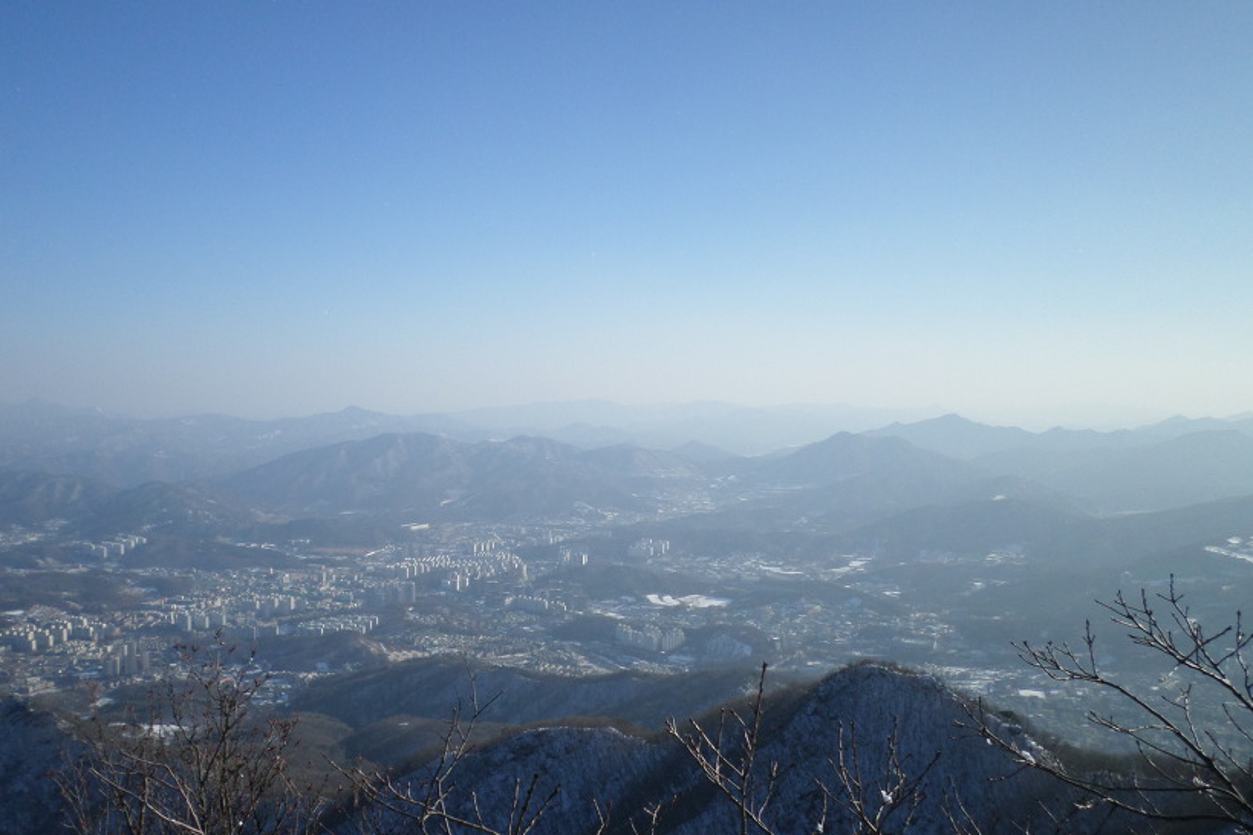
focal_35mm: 30
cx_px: 559
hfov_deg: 61.8
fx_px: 1044
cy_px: 445
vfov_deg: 43.6
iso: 80
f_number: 2.5
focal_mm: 4.5
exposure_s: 1/2000
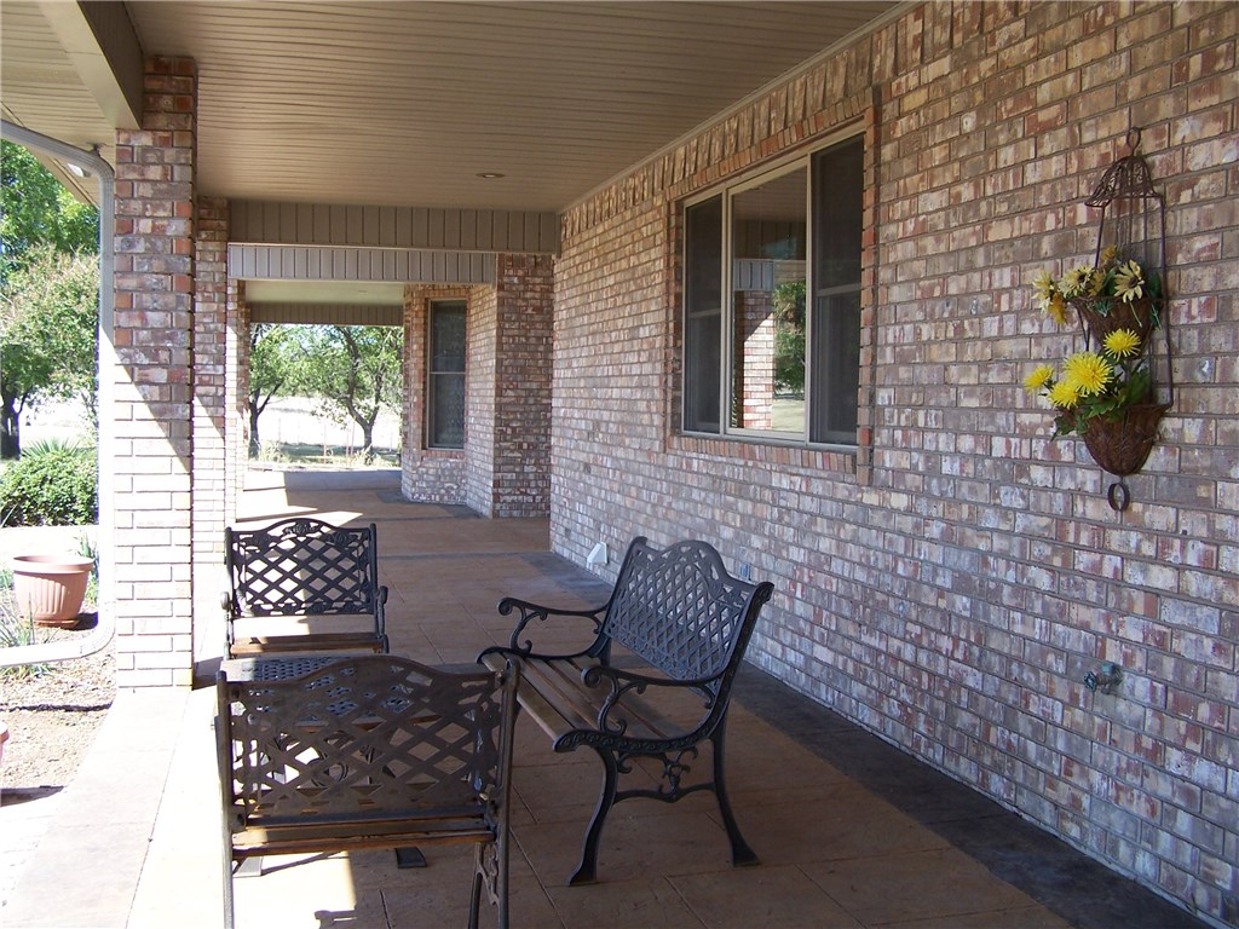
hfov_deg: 49.0
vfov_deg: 37.7
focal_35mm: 38
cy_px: 464
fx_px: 1360
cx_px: 620
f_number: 2.8
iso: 80
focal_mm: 6.3
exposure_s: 1/250
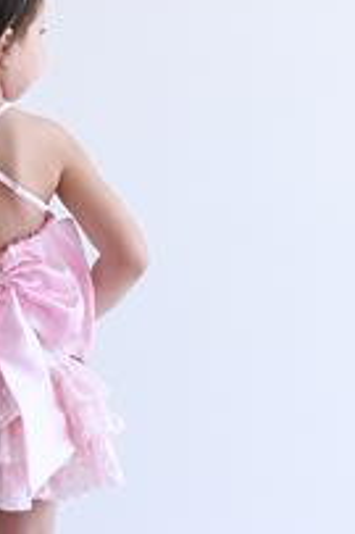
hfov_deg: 13.3
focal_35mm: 101
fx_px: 1496
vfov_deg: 20.2
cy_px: 278
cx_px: -13
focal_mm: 35
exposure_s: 1/125
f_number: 8
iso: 640
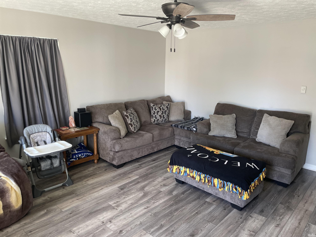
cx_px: 158
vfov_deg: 53.1
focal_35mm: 26
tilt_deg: -11.8
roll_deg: -0.8
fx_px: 237
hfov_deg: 67.3
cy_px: 118
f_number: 1.6
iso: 125
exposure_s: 1/89
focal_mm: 4.2
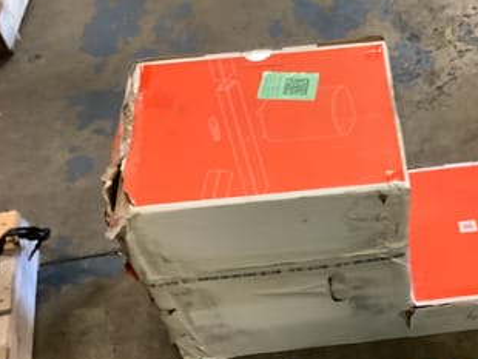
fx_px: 691
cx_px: 372
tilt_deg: -49.3
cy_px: 240
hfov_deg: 37.0
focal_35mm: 50
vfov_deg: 28.9
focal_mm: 3.3
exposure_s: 1/25
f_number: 2.4
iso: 400
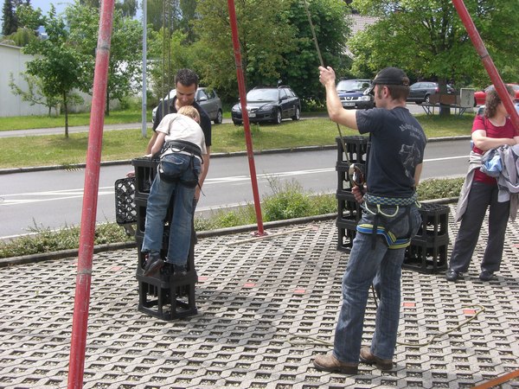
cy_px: 194
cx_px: 260
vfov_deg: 26.6
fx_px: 825
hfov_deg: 34.9
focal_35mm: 55
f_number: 5.2
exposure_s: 1/200
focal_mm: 9
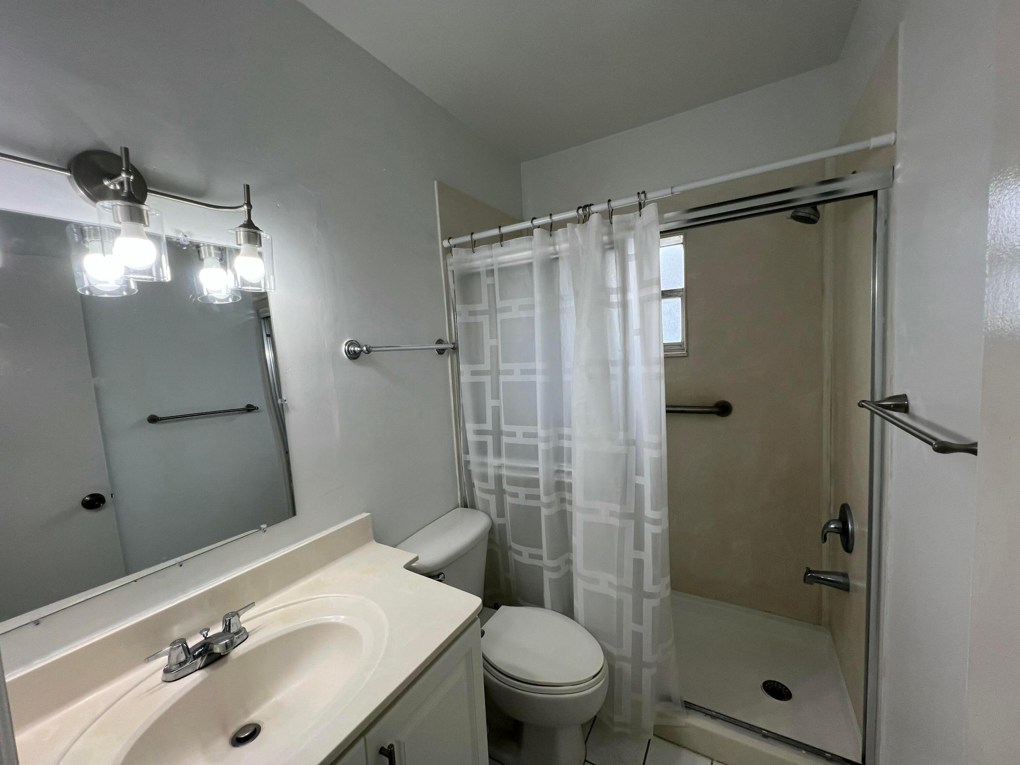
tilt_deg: -5.2
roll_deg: +3.2
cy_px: 382
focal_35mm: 13
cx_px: 510
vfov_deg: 89.9
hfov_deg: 106.2
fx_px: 383
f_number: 1.8
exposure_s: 1/120
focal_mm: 1.57
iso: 40
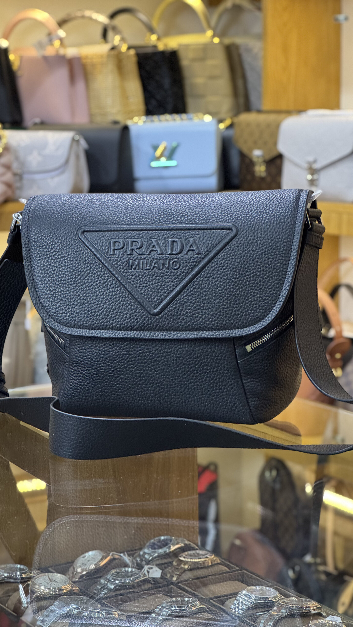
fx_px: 1398
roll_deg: +0.2
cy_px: 313
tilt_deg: -6.3
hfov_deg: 14.4
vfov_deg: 25.3
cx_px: 160
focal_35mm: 84
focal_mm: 9
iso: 400
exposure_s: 1/100
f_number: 2.8
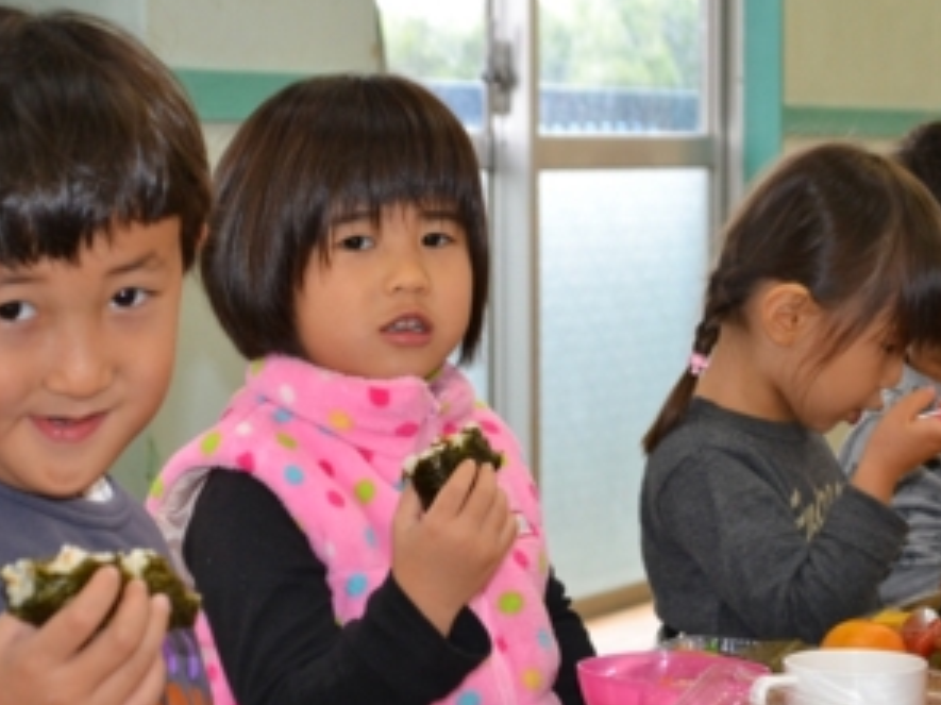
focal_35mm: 108
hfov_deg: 18.3
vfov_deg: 13.7
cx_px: 399
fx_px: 2925
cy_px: 343
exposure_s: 1/60
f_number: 5.6
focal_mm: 55
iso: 1400
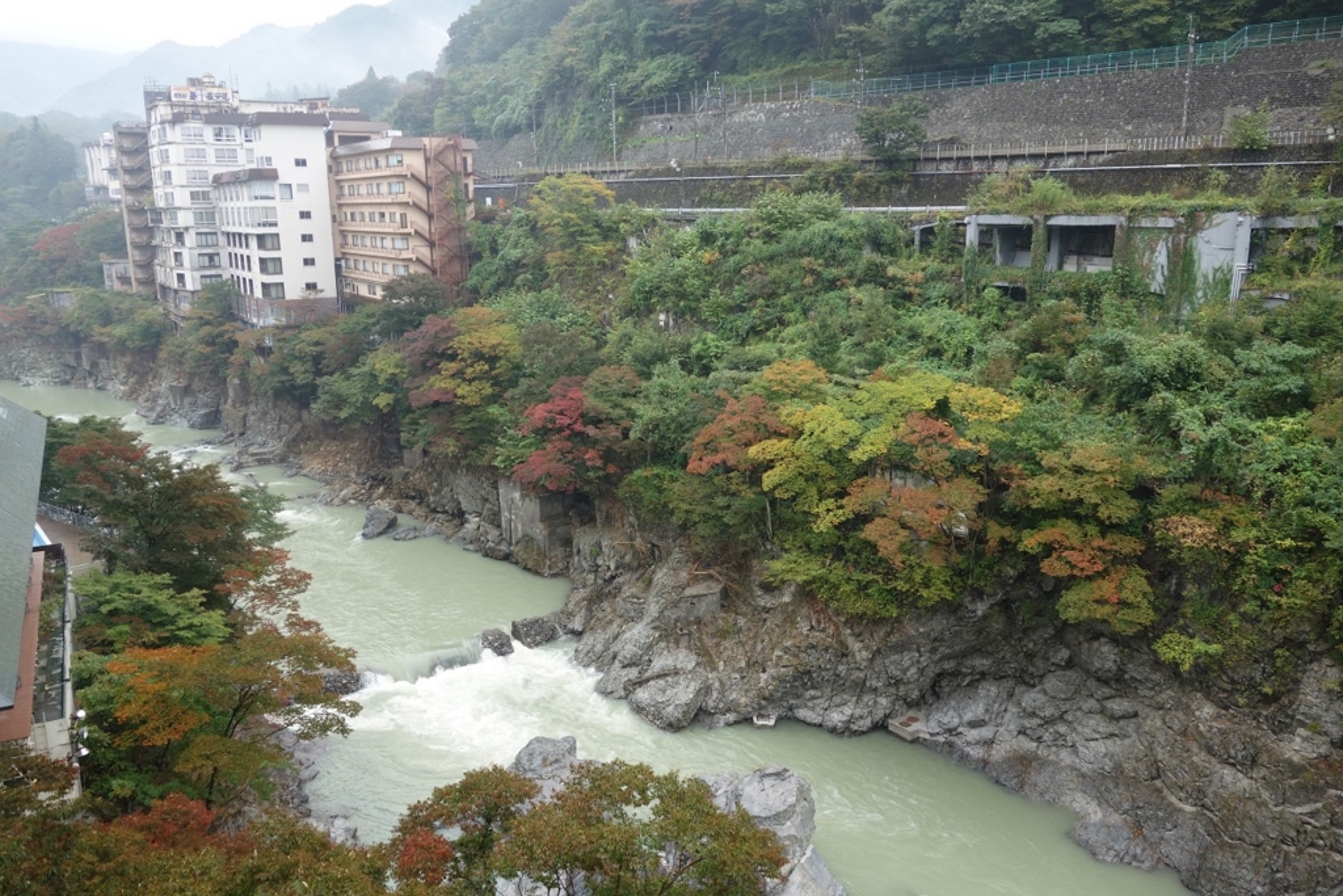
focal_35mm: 28
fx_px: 1045
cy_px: 448
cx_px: 672
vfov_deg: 46.4
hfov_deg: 65.5
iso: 125
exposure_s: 1/100
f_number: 3.5
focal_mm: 10.4
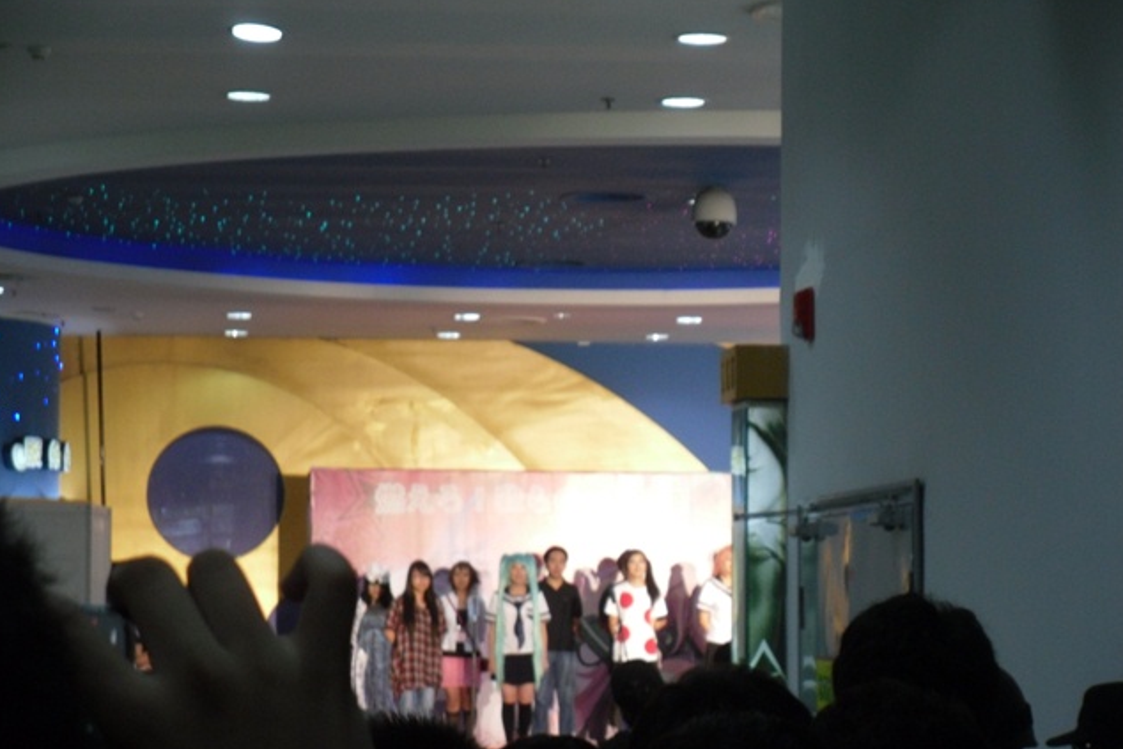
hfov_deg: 14.0
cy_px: 372
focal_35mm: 147
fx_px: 4586
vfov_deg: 9.3
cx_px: 562
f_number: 4.8
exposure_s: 1/22
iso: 200
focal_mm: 19.67
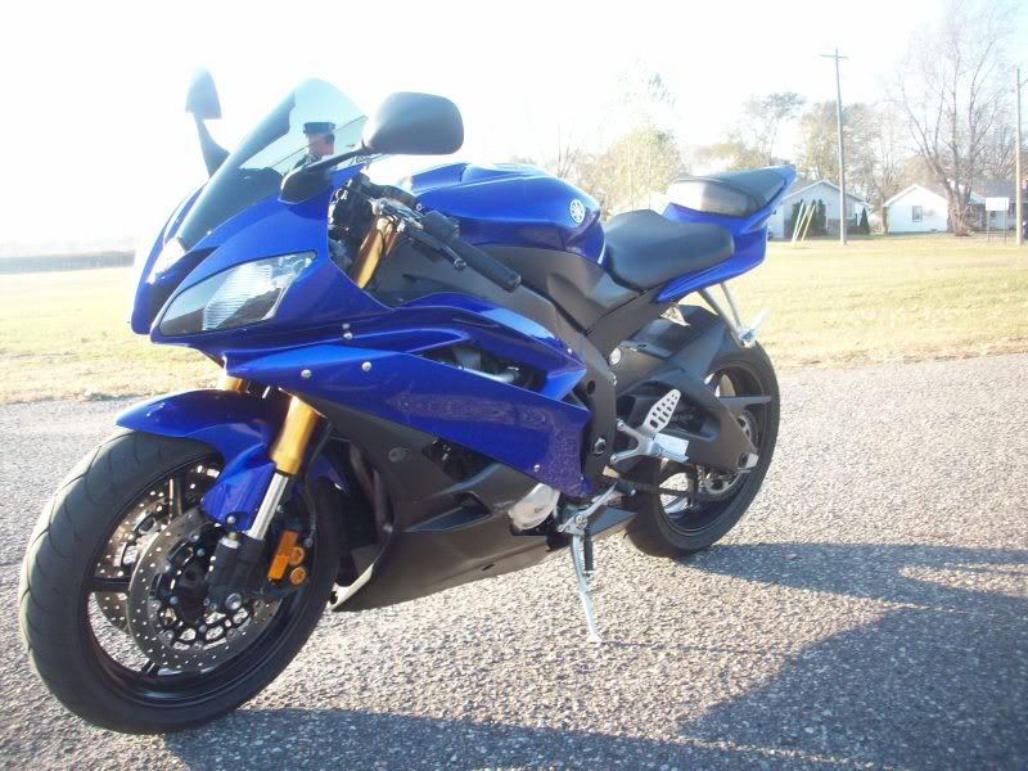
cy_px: 386
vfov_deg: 38.7
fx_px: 1099
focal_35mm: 37
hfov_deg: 50.1
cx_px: 514
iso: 80
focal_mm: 6.2
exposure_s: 1/113
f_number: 2.8
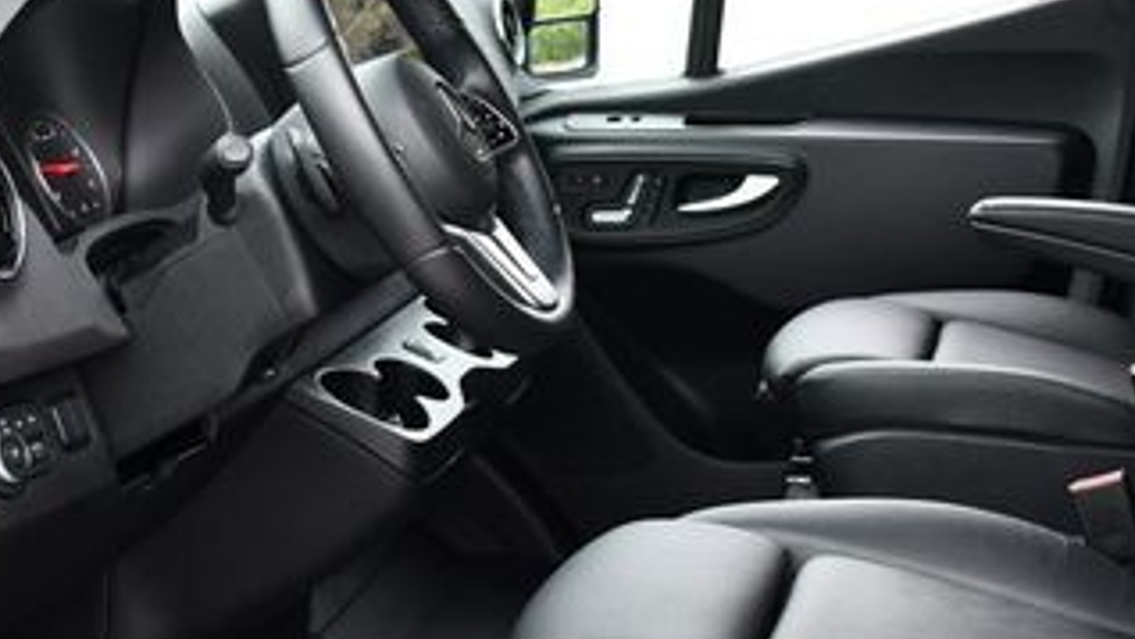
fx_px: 2288
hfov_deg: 27.9
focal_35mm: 76
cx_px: 578
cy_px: 482
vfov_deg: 15.8
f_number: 3.5
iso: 640
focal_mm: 18
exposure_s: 1/250
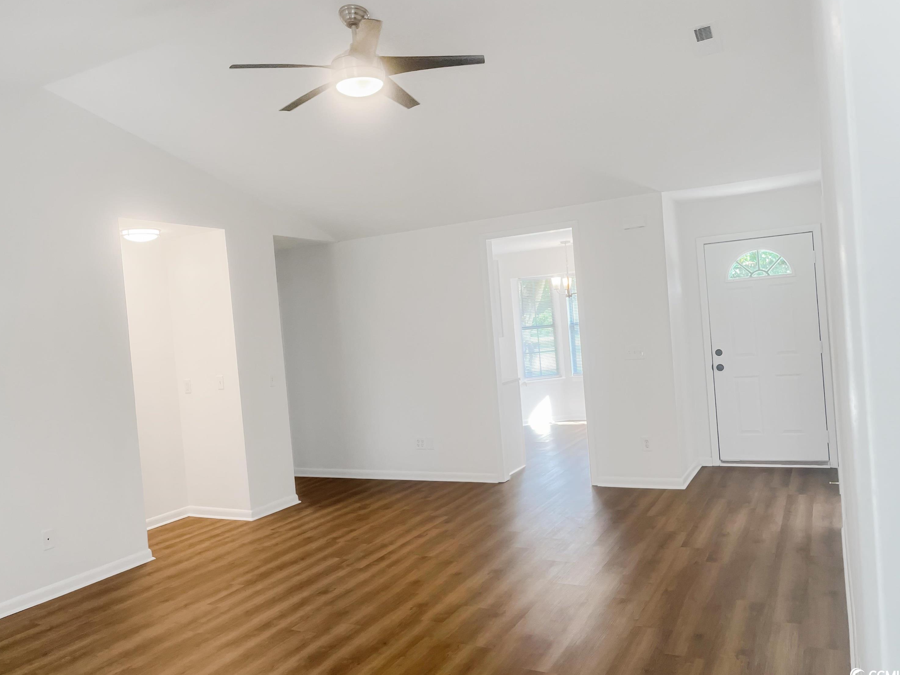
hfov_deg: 65.3
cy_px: 332
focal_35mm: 27
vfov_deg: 51.4
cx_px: 444
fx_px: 702
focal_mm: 4.2
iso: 125
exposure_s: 1/120
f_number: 1.6
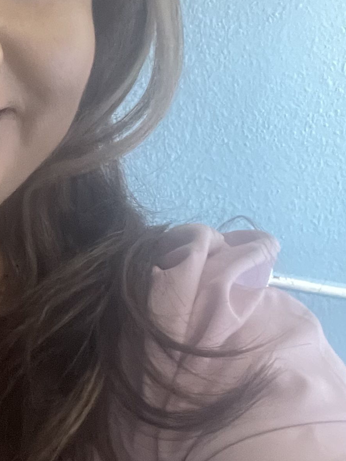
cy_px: 211
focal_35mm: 78
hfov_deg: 17.8
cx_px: -96
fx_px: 1040
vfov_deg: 25.0
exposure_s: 1/15
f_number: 2.2
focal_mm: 2.71
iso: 800
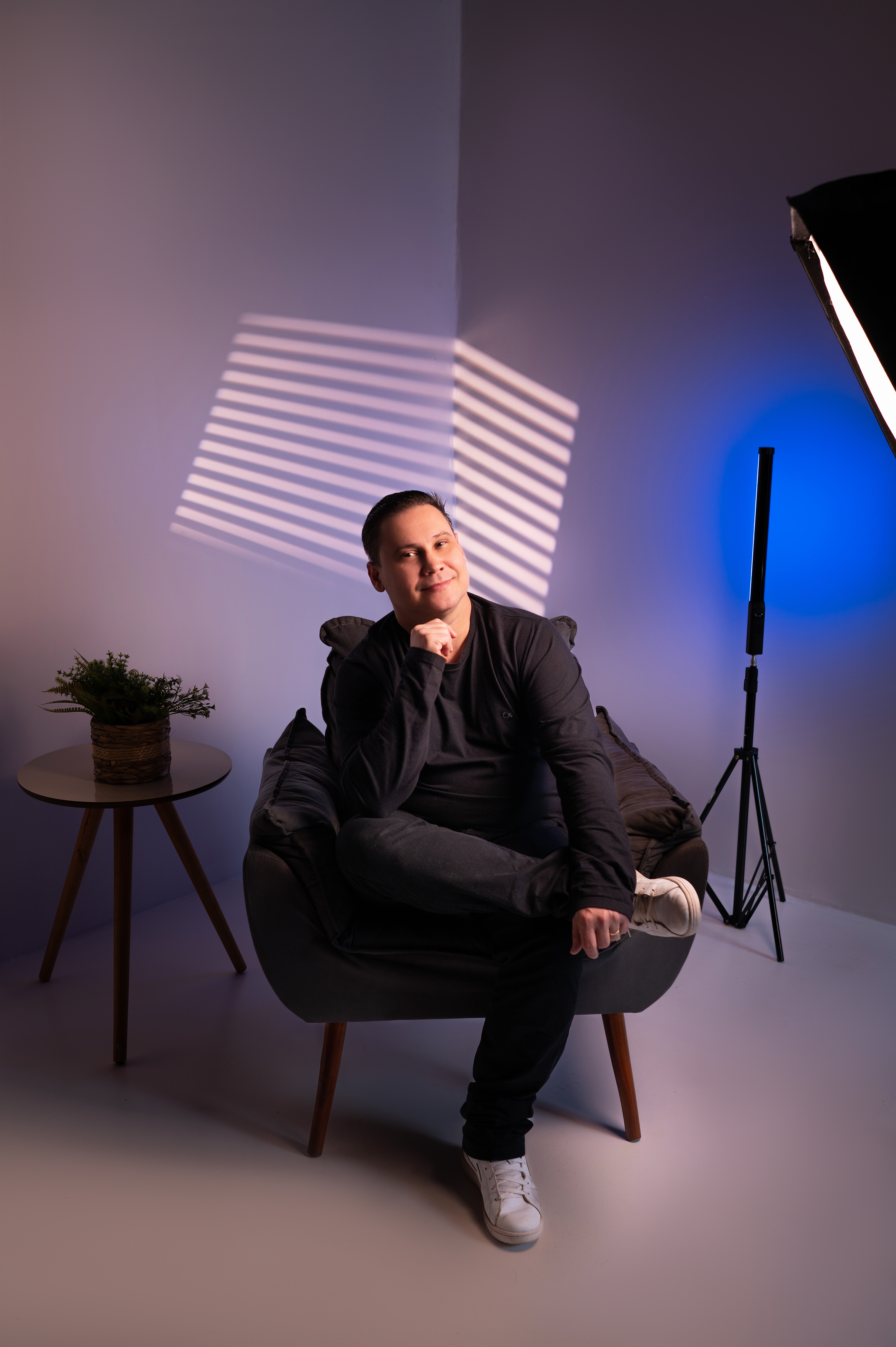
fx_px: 1308
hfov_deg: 37.8
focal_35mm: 35
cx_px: 448
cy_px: 674
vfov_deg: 54.5
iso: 200
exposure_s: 1/125
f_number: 3.2
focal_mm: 35
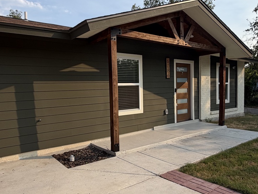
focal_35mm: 28
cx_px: 125
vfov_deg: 49.7
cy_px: 103
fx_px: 209
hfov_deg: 63.4
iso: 25
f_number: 2.2
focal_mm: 2.22
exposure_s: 1/770
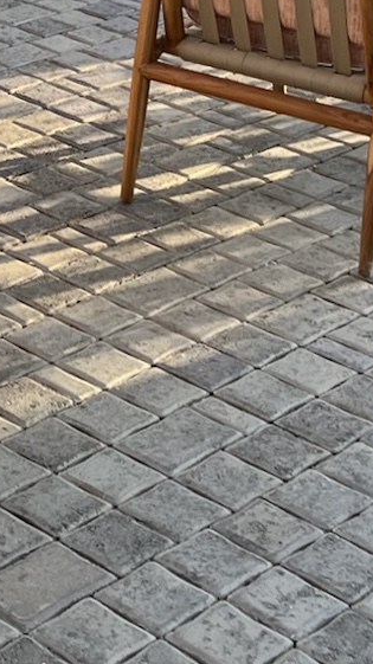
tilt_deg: -6.1
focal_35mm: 101
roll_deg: +1.1
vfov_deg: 18.6
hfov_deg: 11.8
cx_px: -36
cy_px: -348
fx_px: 1778
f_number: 1.5
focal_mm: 5.7
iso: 50
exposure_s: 1/231
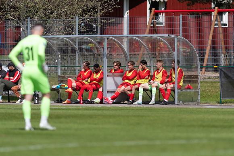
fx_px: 2974
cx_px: 117
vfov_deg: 3.0
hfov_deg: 4.5
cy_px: 78
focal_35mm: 458
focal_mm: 300
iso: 100
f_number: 3.2
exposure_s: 1/2000
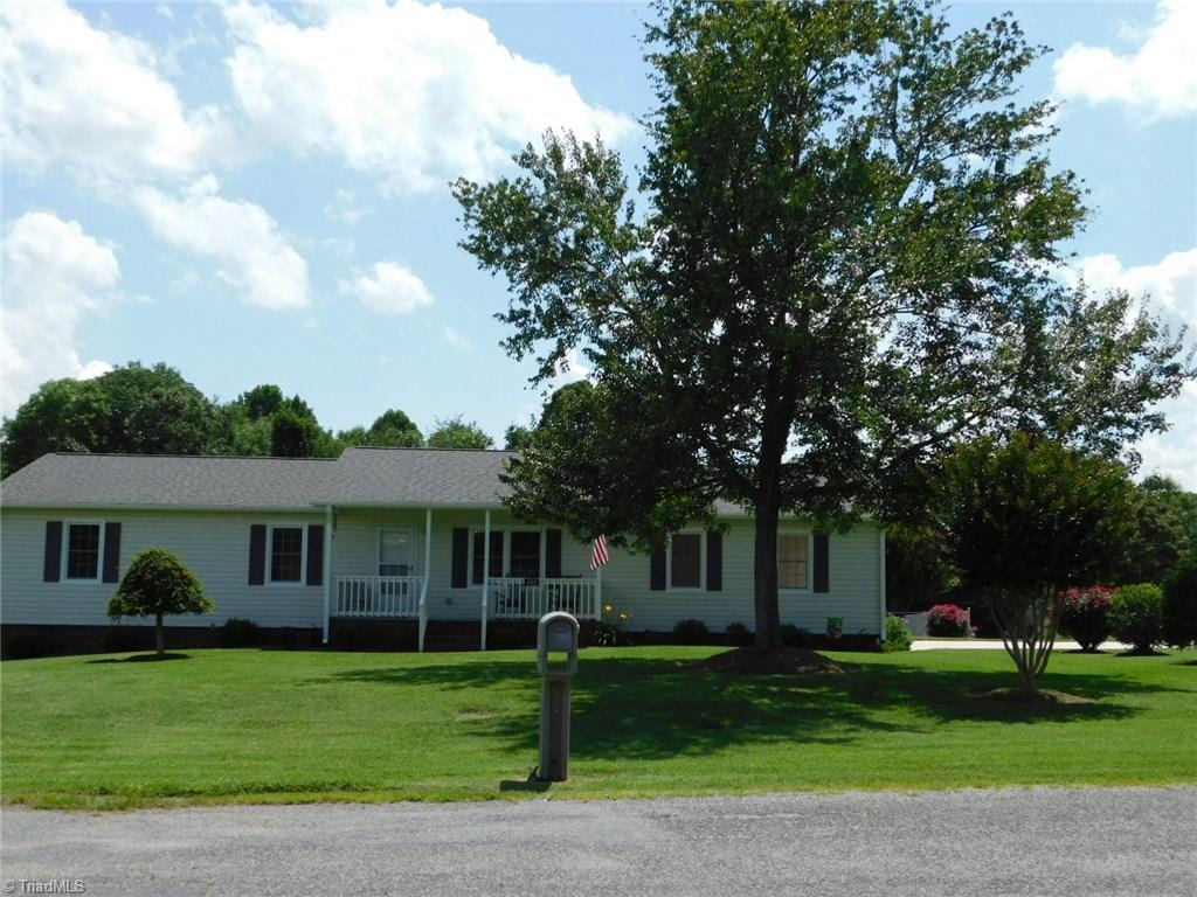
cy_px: 448
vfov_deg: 39.7
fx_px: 1245
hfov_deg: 51.4
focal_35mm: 36
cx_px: 598
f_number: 3.5
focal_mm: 6.3
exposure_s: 1/1250
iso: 125
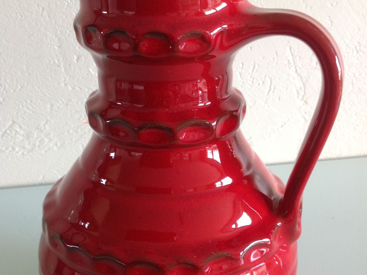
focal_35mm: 48
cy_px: 160
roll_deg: +2.4
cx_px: 185
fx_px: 509
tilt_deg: -24.0
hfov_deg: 39.7
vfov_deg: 30.2
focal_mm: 4.28
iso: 64
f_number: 2.4
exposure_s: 1/15
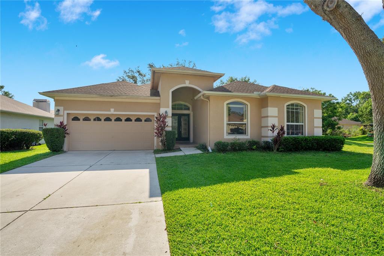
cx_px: 192
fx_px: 171
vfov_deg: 73.7
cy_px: 128
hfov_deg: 96.8
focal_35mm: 16
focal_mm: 16
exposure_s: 1/160
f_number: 11
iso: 100
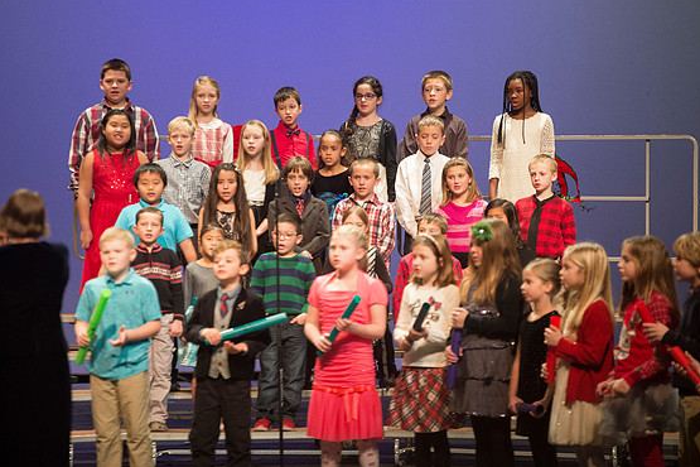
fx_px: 4064
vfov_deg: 6.6
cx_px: 344
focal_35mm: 209
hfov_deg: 9.8
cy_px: 232
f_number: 2.8
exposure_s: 1/160
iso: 2500
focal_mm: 200
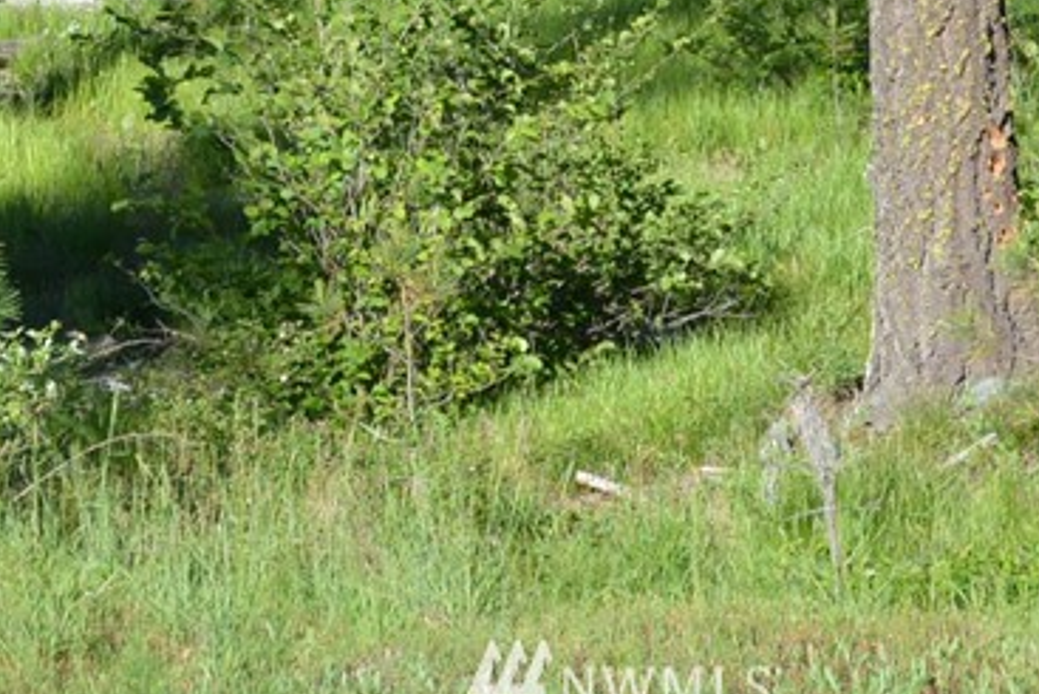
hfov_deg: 8.5
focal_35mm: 243
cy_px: -244
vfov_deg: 5.6
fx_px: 7029
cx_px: 626
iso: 200
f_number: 8
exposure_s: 1/250
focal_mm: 55
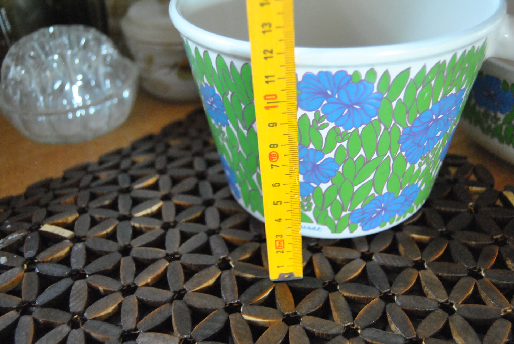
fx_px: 515
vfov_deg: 37.0
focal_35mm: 36
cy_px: 172
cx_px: 257
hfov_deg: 53.1
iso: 1600
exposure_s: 1/25
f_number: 3.8
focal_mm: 24
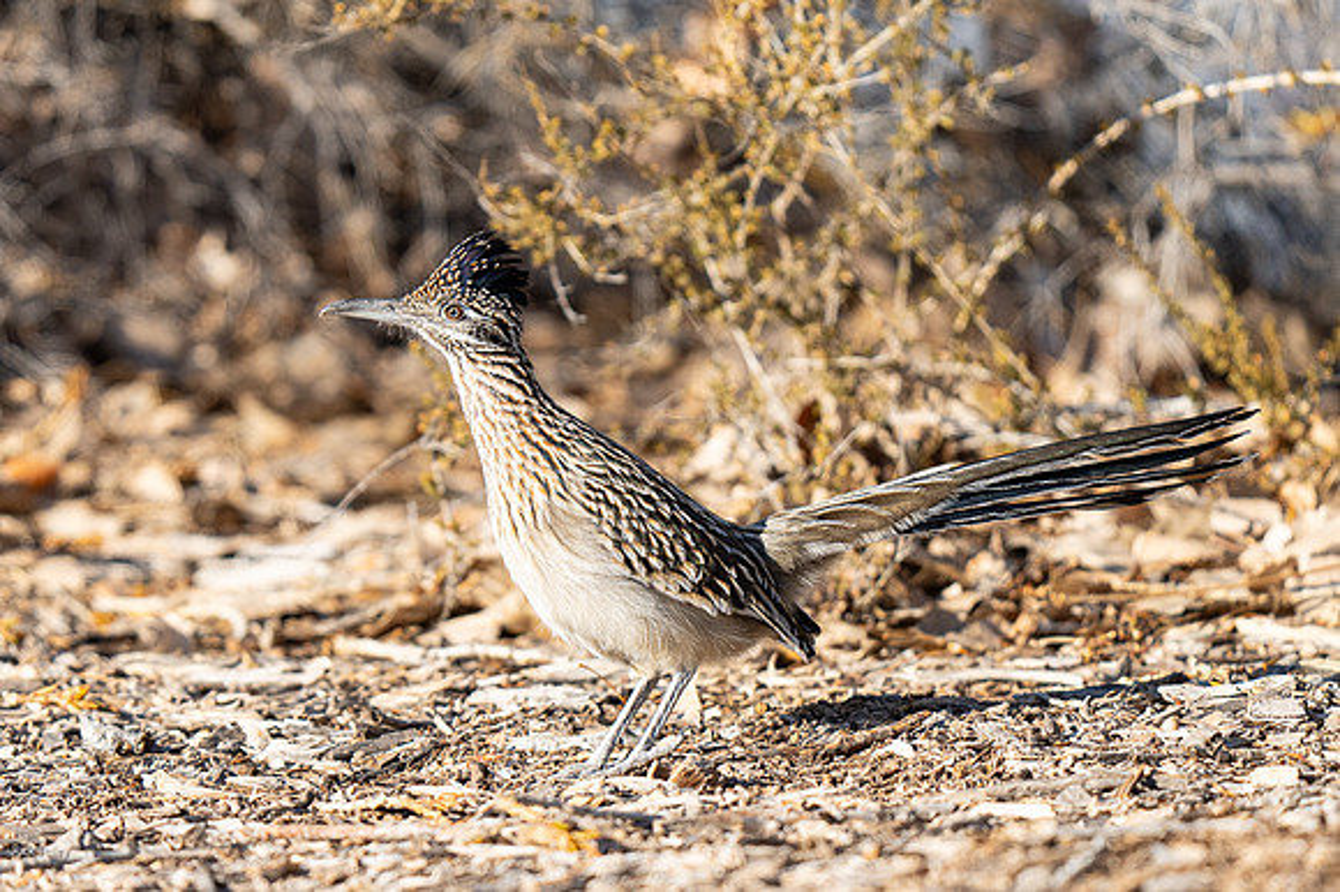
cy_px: 425
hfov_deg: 4.4
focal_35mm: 473
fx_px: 17612
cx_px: 519
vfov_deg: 2.9
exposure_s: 1/2000
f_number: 6.3
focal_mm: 371
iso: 800
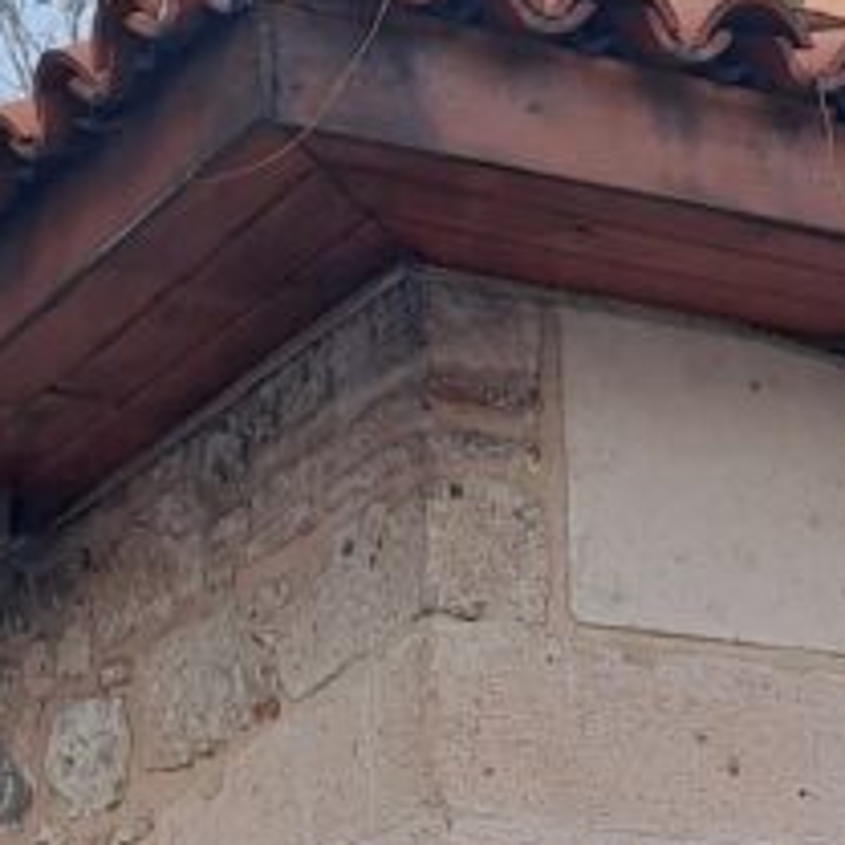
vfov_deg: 15.4
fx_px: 3010
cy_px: 1028
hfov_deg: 15.8
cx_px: 772
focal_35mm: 109
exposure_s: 1/1057
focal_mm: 4.65
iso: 32
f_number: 1.8
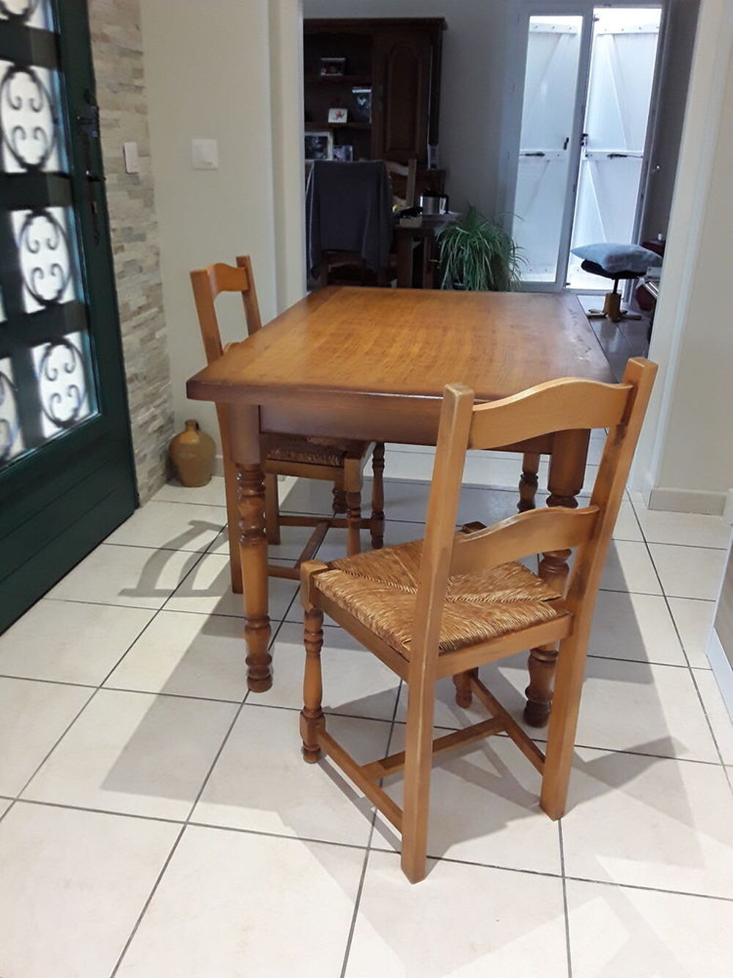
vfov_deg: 65.3
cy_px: 489
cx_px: 366
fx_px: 762
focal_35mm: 27
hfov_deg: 51.4
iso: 200
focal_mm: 2.91
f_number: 1.9
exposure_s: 1/33
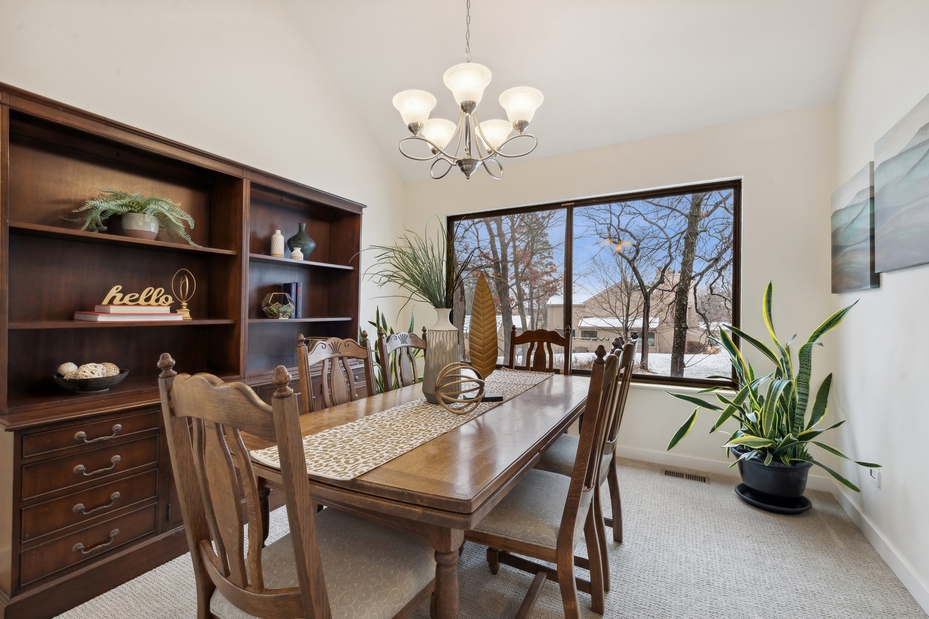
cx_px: 464
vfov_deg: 77.3
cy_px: 310
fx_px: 387
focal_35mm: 15
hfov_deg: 100.4
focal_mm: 15
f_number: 9.5
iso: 200
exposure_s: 1/8
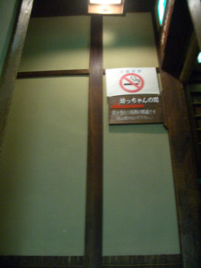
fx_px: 271
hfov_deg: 40.7
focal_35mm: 35
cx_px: 100
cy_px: 134
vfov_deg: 52.6
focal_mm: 5.8
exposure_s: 1/8
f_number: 2.6
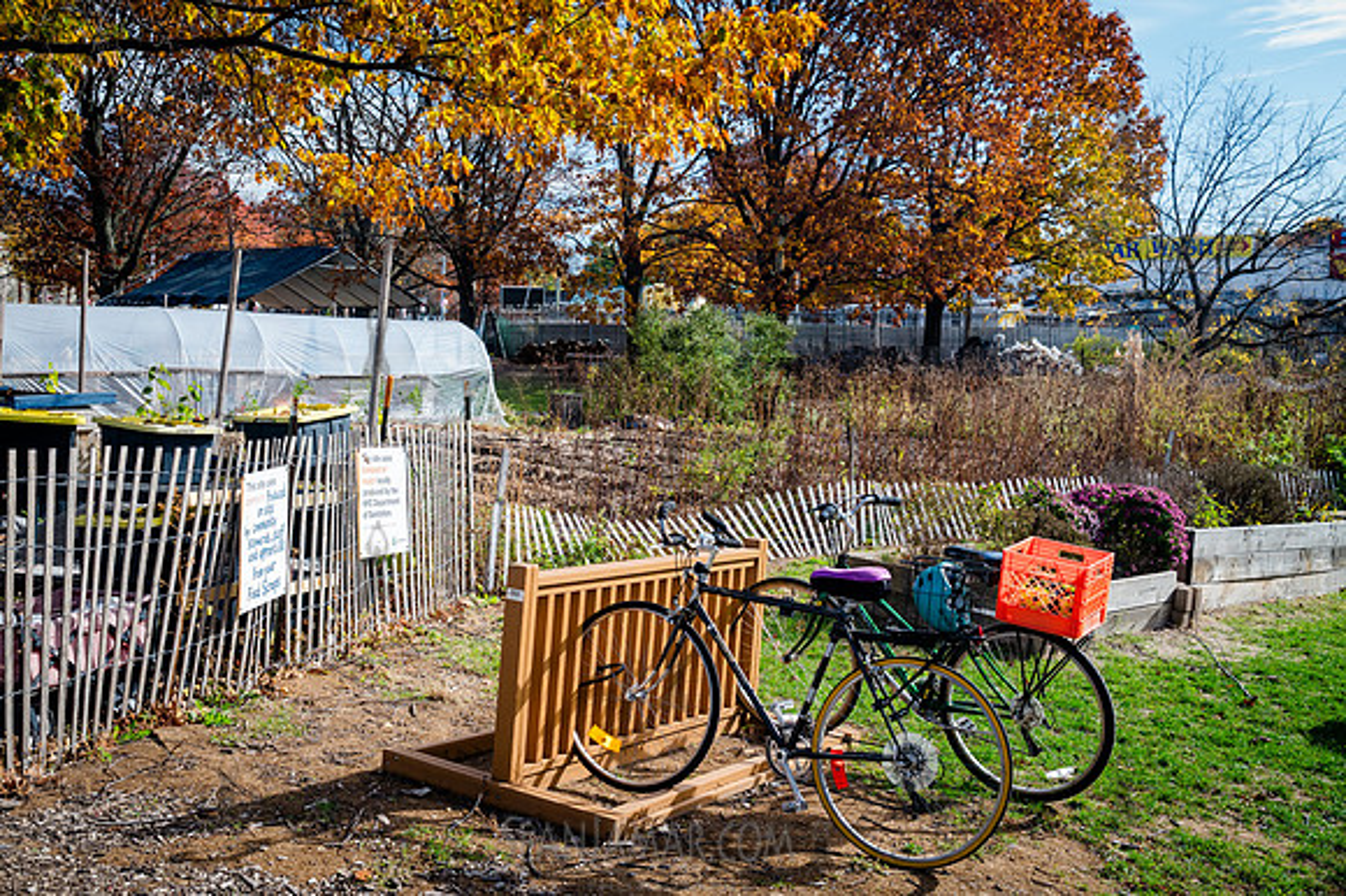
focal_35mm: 39
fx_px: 1460
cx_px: 600
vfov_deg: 34.1
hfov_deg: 49.4
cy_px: 396
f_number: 6.3
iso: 1000
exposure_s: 1/500
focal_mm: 35
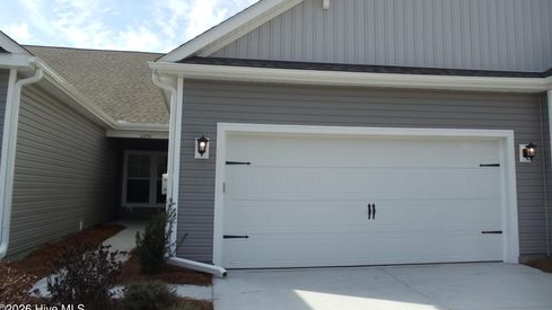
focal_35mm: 49
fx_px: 717
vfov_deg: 24.4
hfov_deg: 42.1
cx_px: 278
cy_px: 117
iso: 80
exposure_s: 1/125
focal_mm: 6
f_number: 7.1
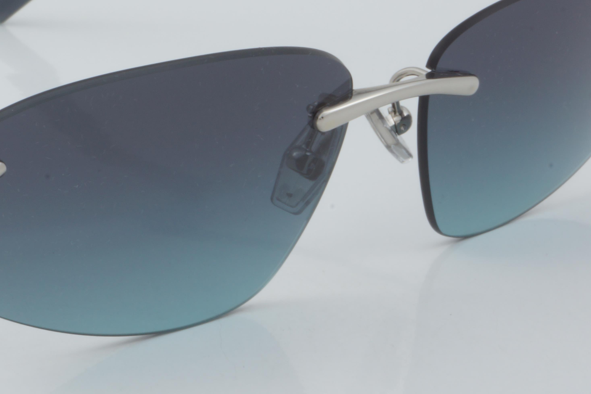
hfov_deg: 13.3
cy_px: 145
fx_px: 2512
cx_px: 86
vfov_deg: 9.0
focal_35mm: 153
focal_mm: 50
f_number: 32
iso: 100
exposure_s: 1/3
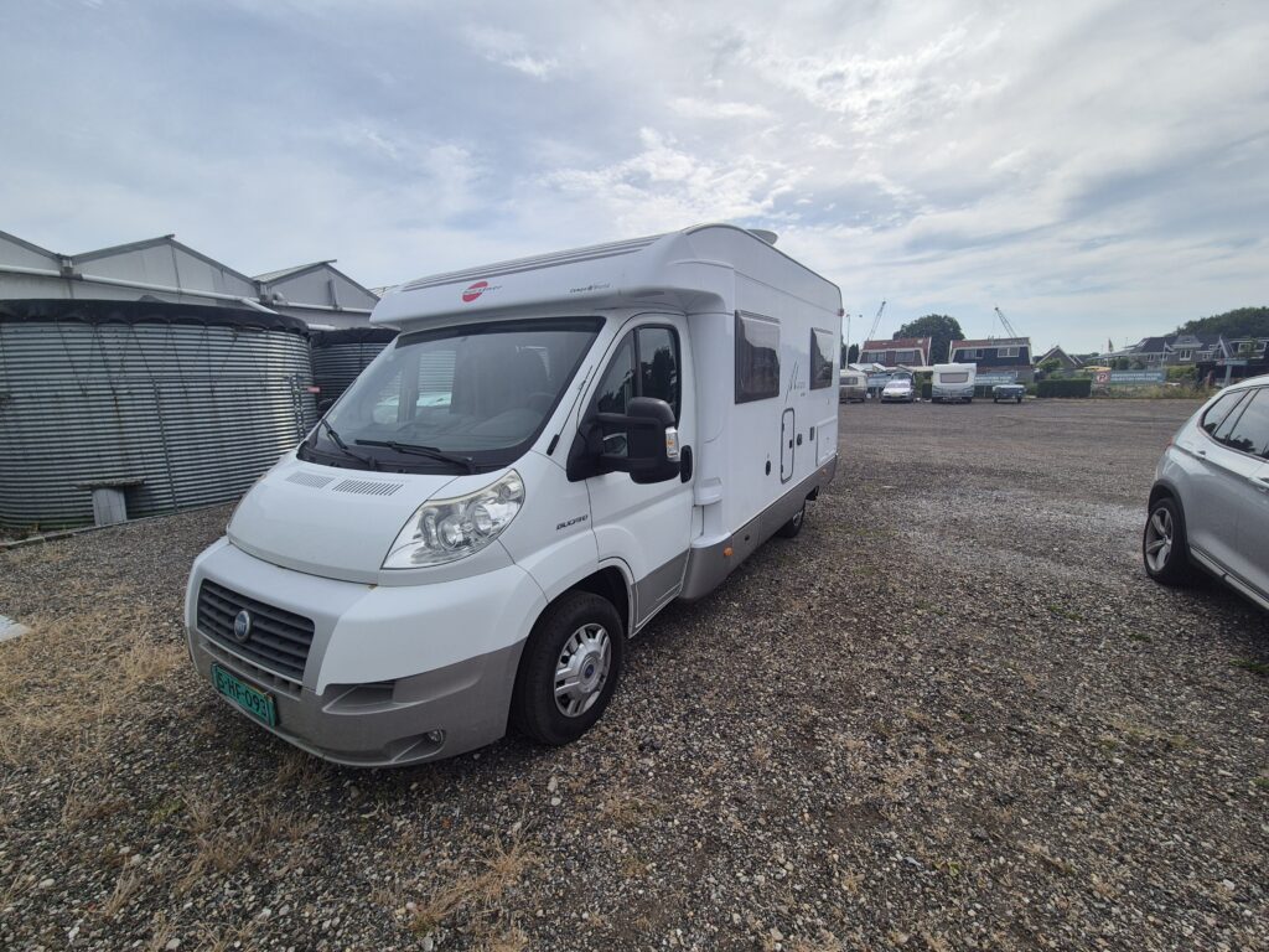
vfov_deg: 89.9
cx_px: 634
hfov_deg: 106.2
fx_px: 477
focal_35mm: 13
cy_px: 476
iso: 50
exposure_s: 1/3752
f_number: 2.2
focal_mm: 2.2
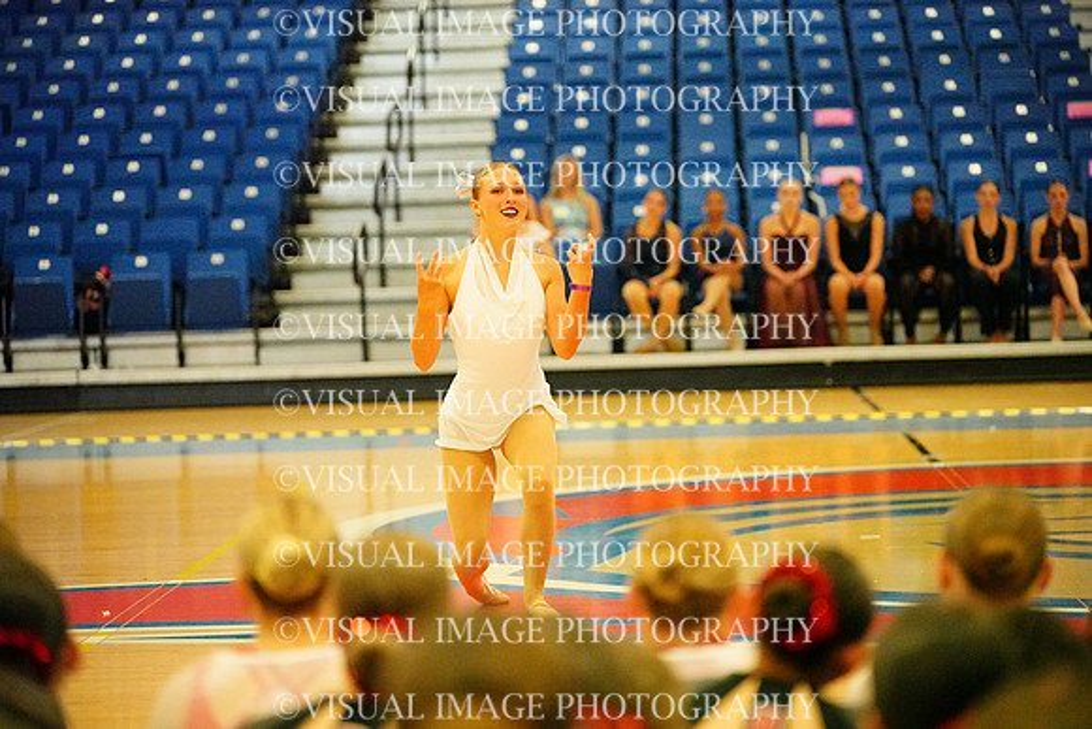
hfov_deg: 17.2
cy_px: 364
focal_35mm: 119
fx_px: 3610
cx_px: 546
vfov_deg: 11.5
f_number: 2.8
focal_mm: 119
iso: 25600
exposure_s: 1/1600
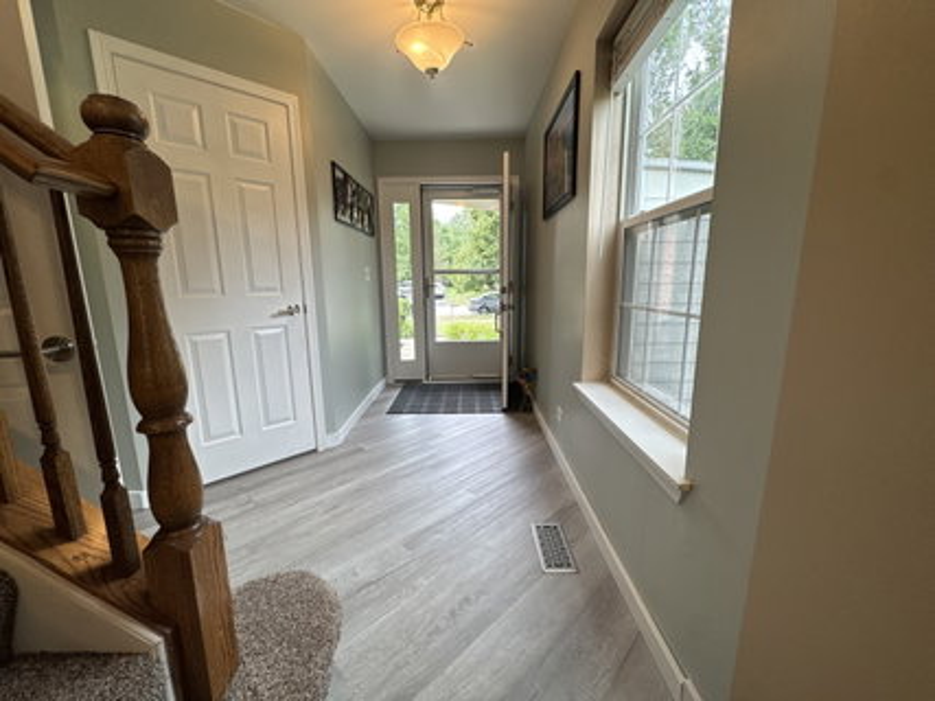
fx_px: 378
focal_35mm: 14
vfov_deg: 85.6
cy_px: 350
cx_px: 468
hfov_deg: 102.1
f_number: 2.2
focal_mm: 2.22
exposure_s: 1/120
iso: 80
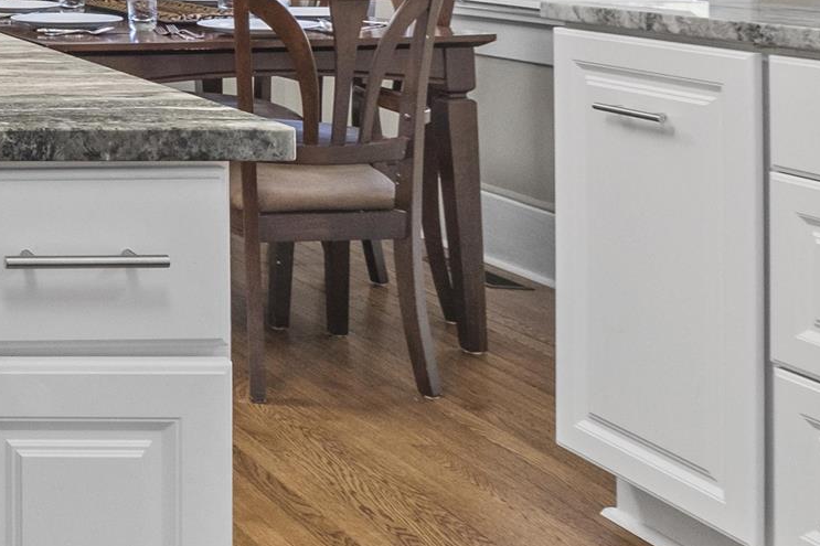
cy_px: -117
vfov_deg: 20.4
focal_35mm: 62
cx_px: -422
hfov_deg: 24.7
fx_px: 1412
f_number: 5.6
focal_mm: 10
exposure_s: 1/1.67
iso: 400
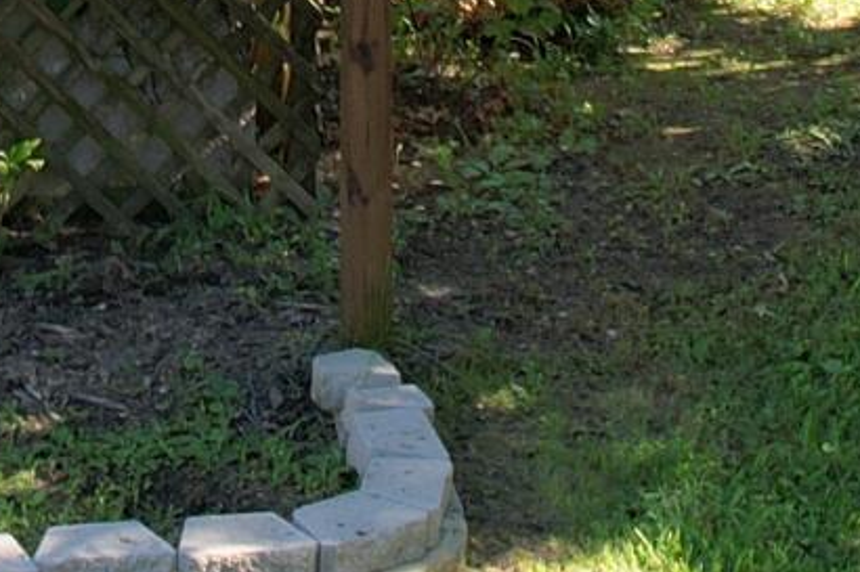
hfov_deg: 12.6
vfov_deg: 7.9
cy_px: -817
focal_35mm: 161
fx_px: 3844
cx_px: 61
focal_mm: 8.38
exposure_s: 1/250
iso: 100
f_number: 2.8
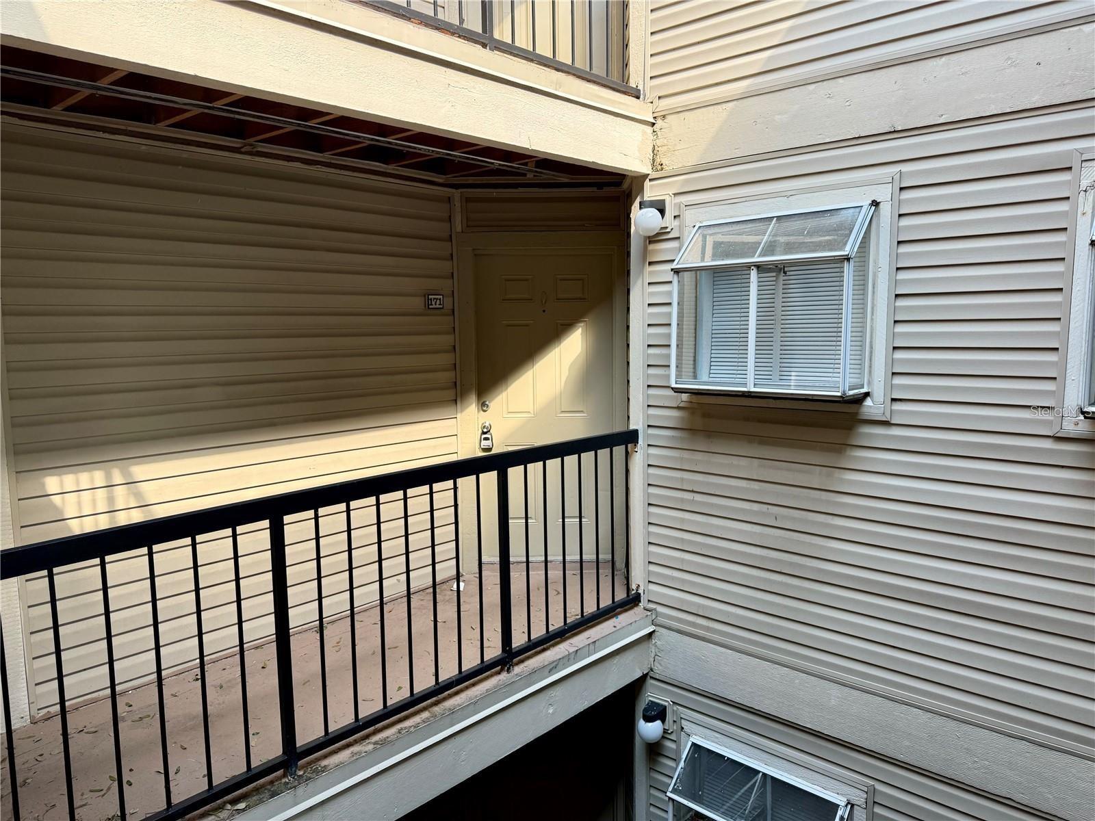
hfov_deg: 71.6
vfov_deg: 56.8
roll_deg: +0.6
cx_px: 548
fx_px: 759
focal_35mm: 24
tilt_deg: -5.7
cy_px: 410
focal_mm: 6.76
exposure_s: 1/494
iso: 100
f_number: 1.78
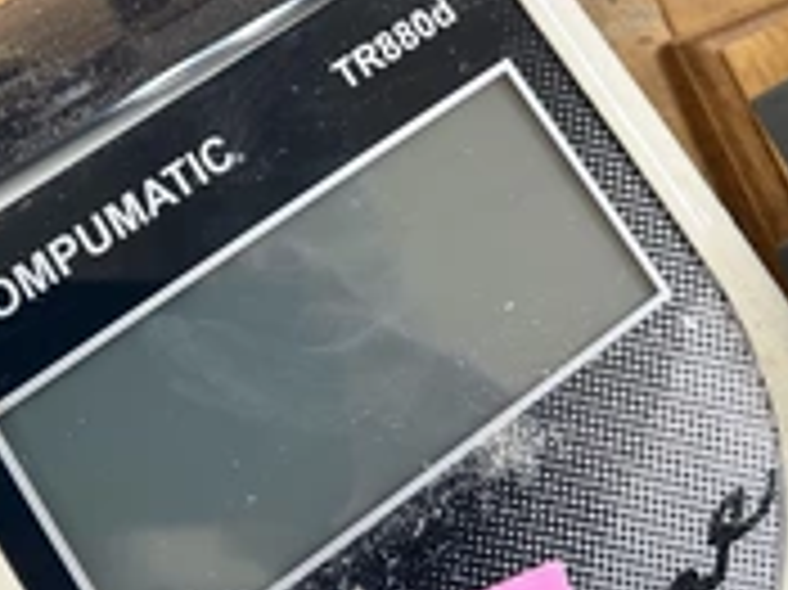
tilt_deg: -74.2
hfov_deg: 33.8
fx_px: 1251
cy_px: -50
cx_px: 149
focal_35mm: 55
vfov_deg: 24.8
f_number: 1.78
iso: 250
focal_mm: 6.76
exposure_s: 1/60
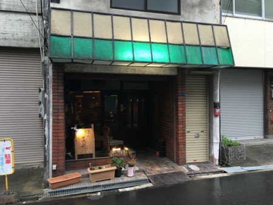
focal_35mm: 29
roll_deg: +0.4
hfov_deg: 61.6
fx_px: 229
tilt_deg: +1.0
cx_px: 136
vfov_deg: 48.3
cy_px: 102
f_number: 2.2
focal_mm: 4.15
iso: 32
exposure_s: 1/15
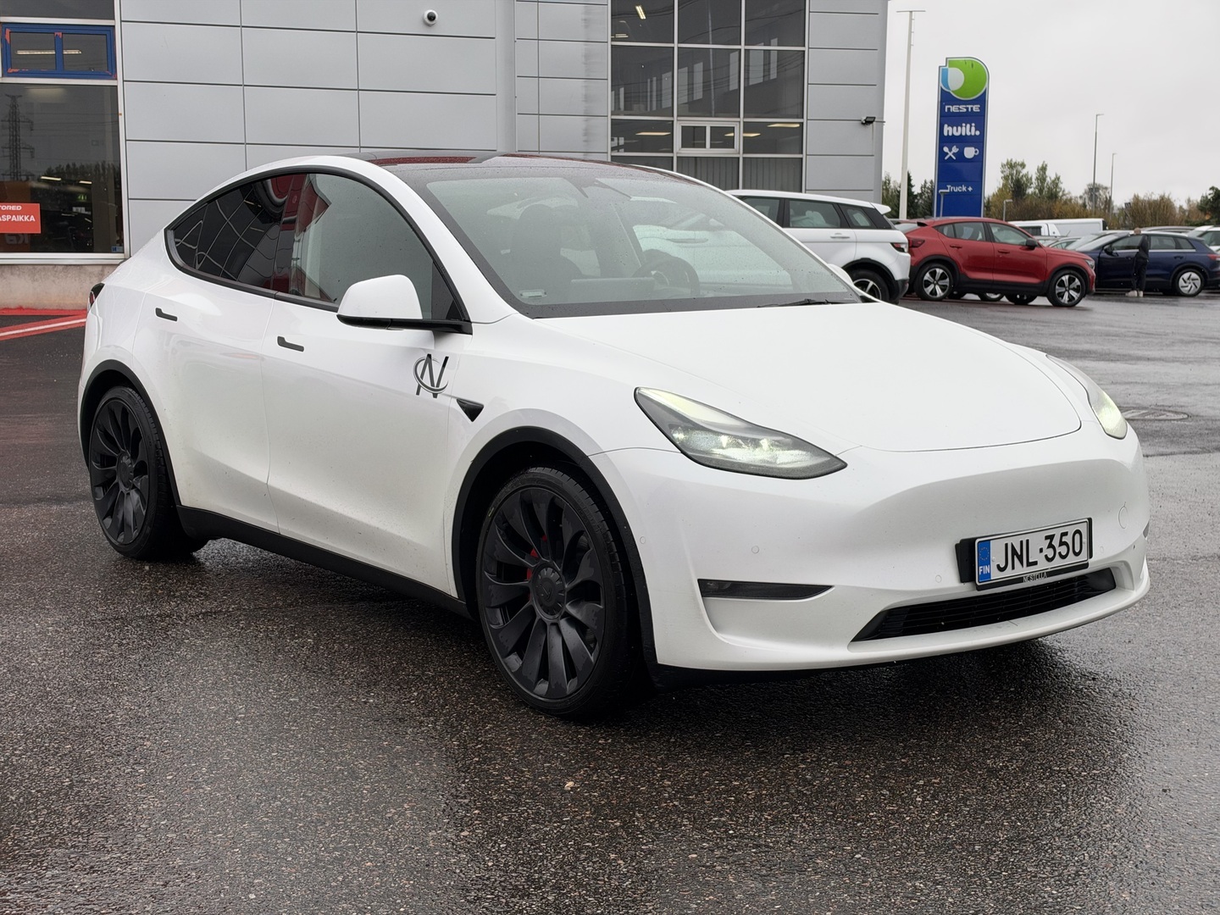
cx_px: 610
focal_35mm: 48
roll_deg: +0.8
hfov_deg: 39.7
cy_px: 458
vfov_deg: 30.3
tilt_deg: -5.0
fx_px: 1692
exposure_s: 1/868
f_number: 1.8
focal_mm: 6.93
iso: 64
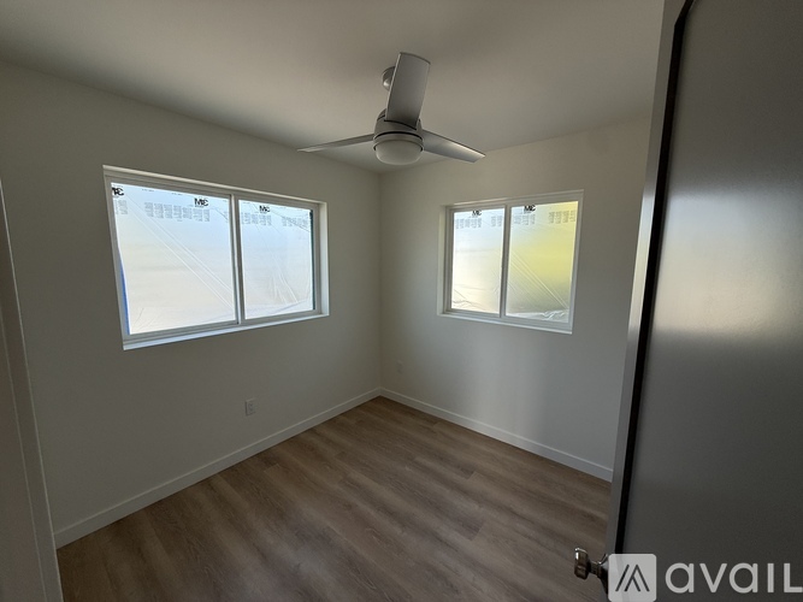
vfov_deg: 85.7
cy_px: 301
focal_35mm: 14
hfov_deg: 102.1
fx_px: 325
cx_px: 402
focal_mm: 2.22
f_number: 2.2
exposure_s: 1/192
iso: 50
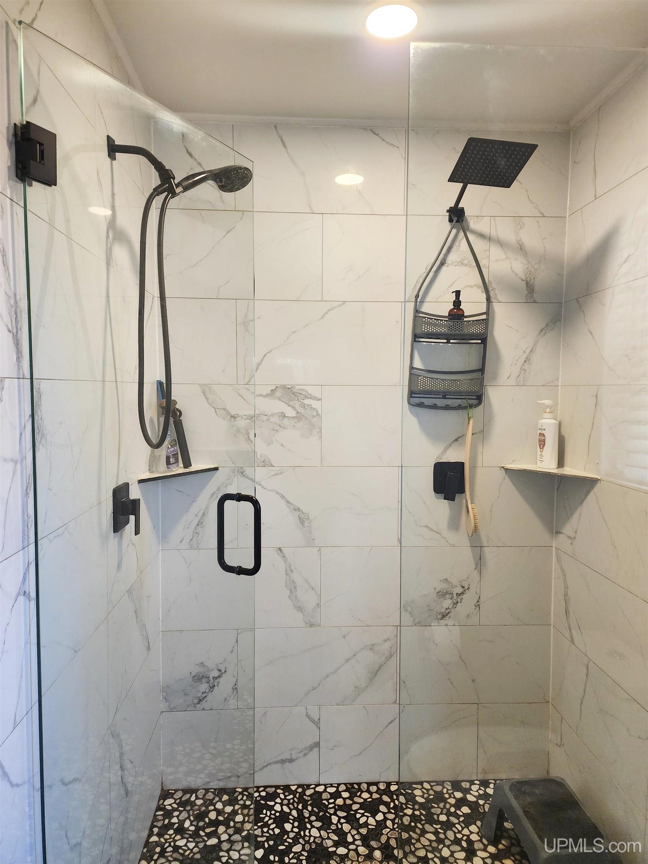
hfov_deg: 58.9
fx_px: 574
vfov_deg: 73.9
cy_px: 432
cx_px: 324
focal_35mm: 23
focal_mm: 6.4
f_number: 1.8
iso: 320
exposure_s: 1/120
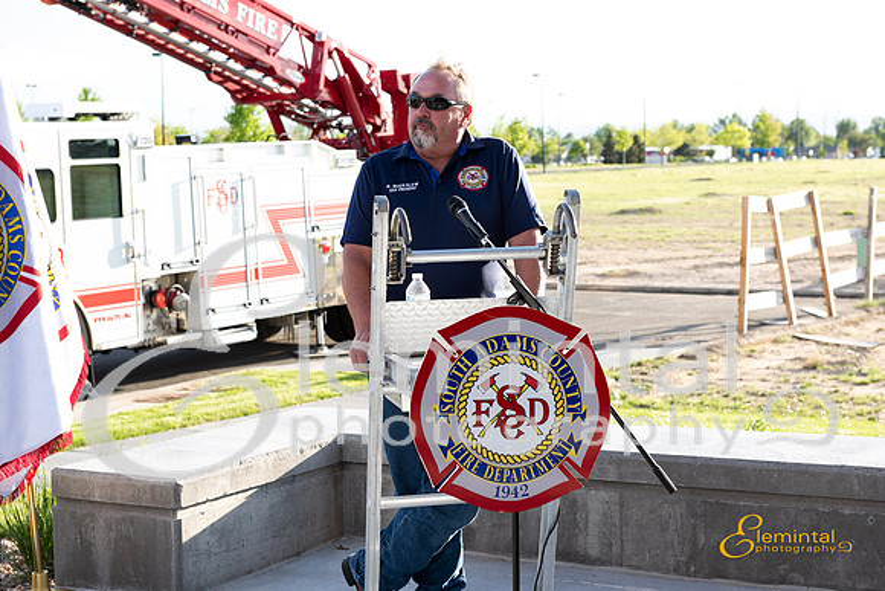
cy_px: 296
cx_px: 442
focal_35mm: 66
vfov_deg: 20.6
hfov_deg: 30.5
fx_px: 1623
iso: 160
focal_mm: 66
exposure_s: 1/160
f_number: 6.3
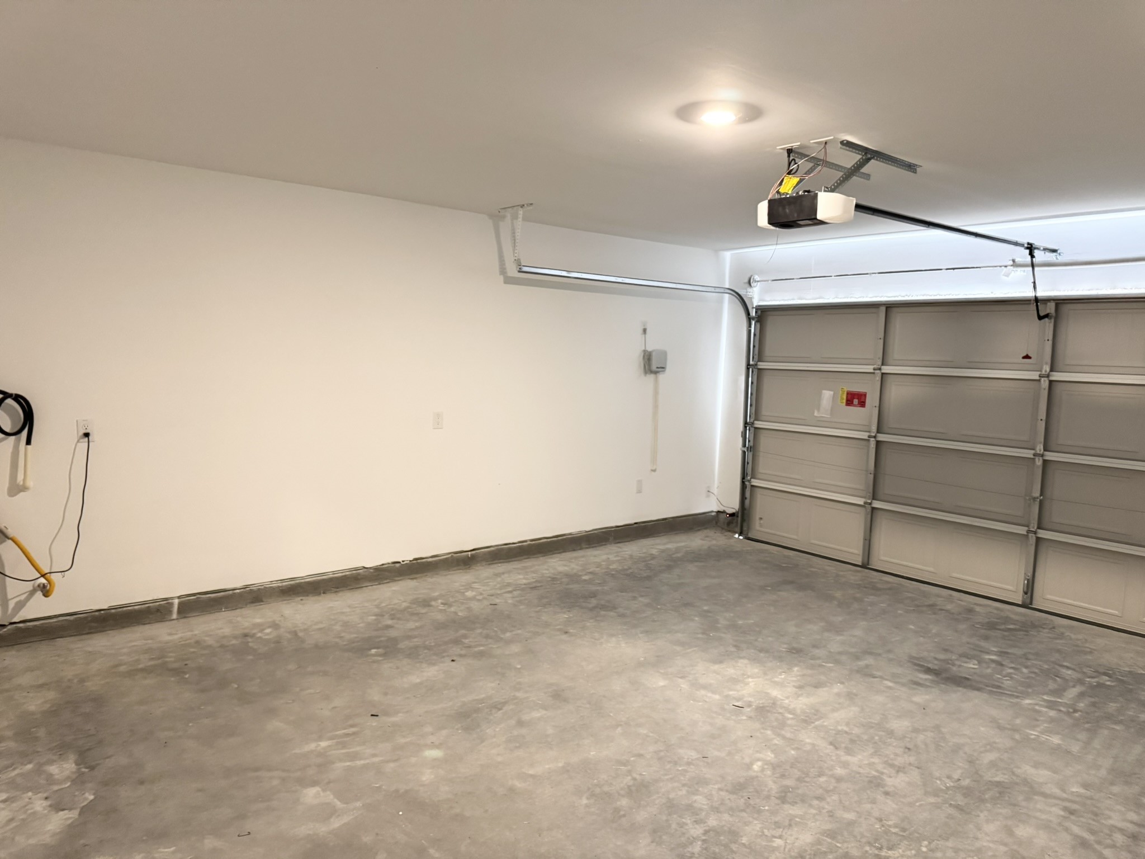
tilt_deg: -5.2
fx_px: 794
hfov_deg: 71.6
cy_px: 430
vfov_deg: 56.8
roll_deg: -1.3
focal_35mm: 24
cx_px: 572
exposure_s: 1/60
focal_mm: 6.76
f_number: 1.78
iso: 640
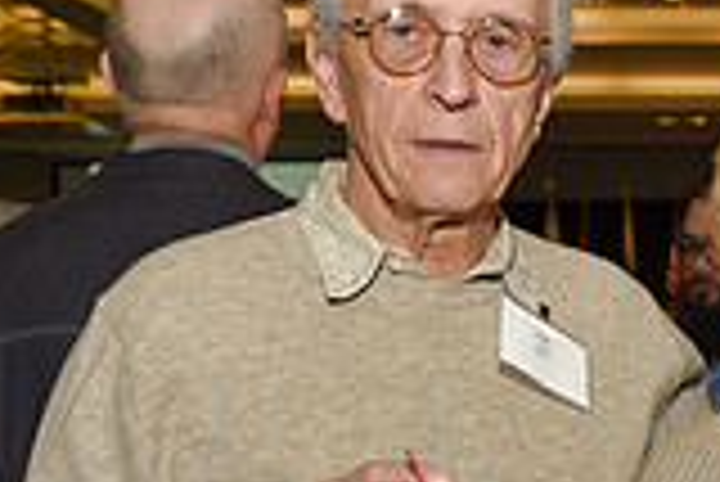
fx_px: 2102
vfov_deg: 12.8
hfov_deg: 18.4
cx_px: 868
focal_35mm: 105
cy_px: 529
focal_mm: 29
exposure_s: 1/60
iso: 200
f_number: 5
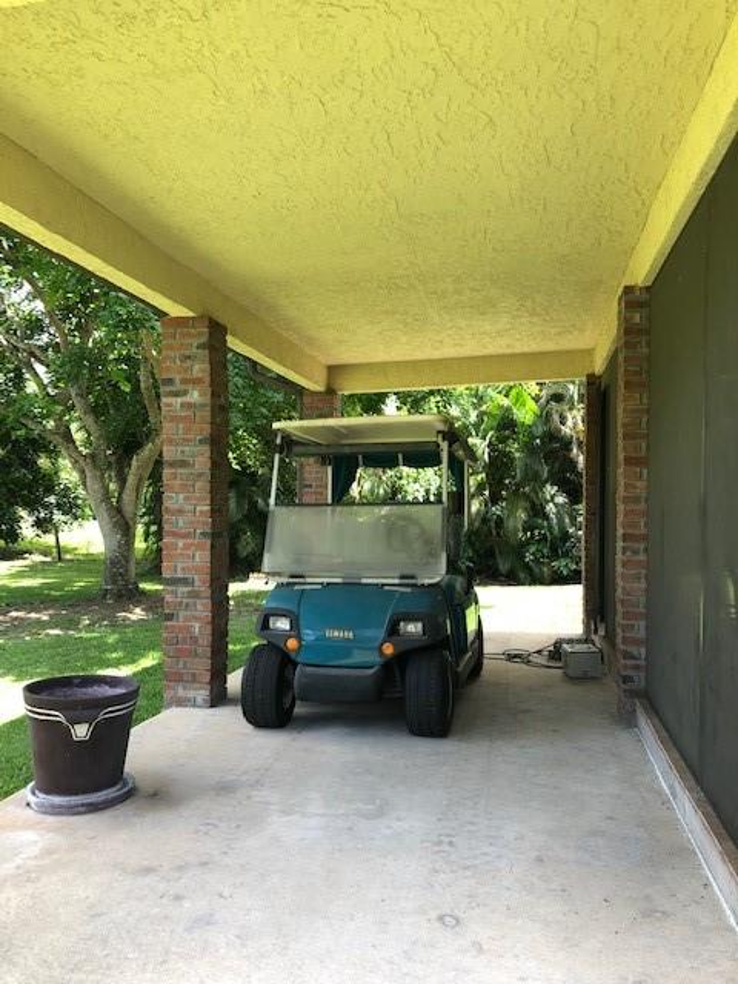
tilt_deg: +1.6
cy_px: 492
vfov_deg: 63.4
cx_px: 369
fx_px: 796
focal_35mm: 28
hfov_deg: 49.7
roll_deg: -0.7
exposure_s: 1/120
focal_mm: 3.99
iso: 25
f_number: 1.8
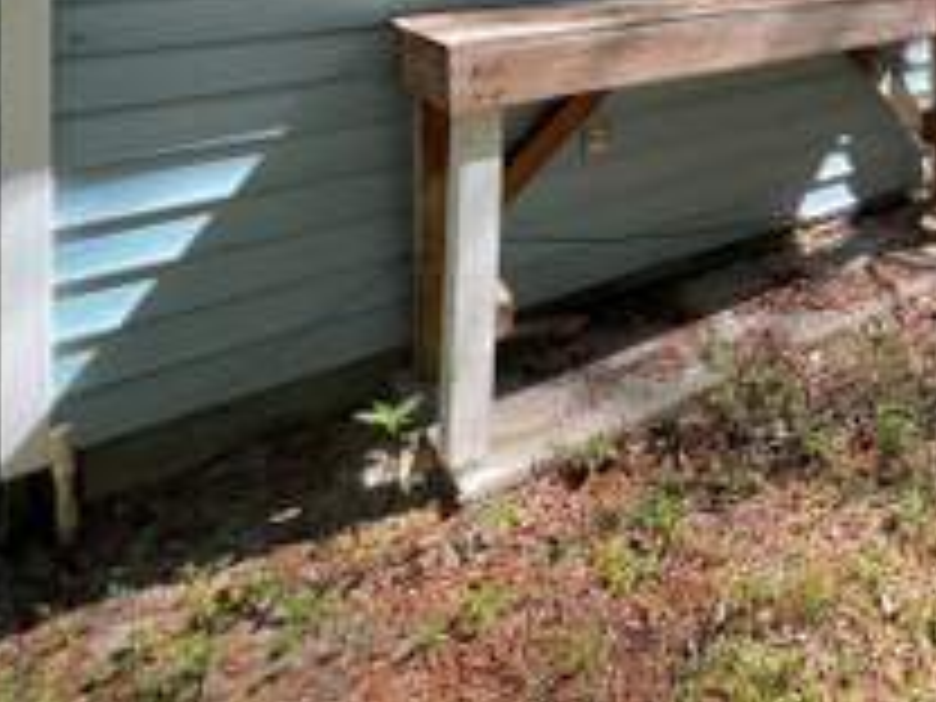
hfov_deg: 51.4
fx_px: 811
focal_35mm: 30
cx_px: 878
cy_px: -104
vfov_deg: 37.5
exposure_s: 1/276
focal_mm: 1.57
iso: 32
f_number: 1.8
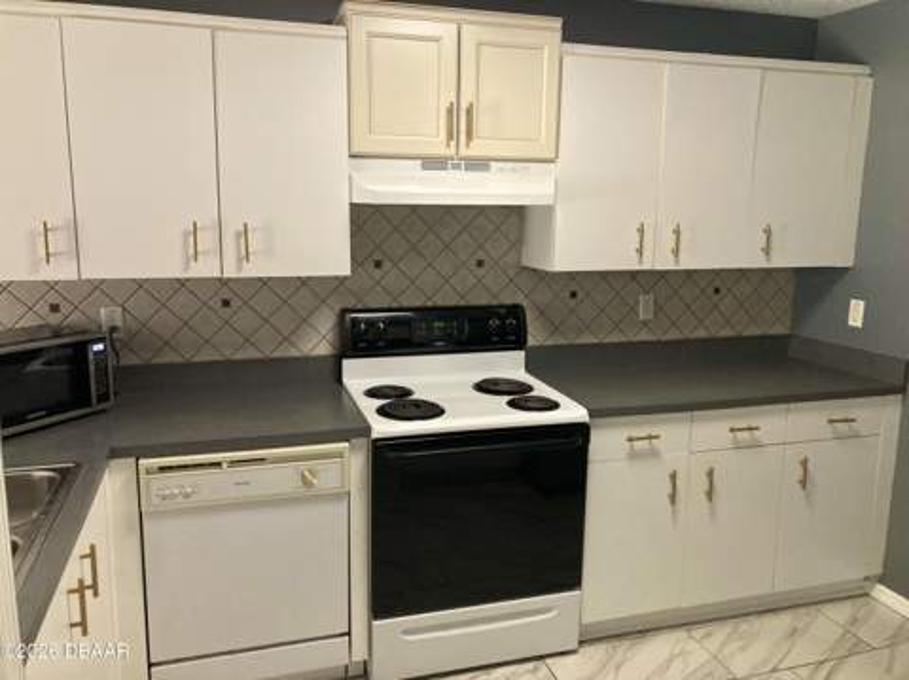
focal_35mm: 28
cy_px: 340
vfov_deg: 49.7
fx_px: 735
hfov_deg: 63.5
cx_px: 454
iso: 250
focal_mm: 3.99
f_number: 1.8
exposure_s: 1/60
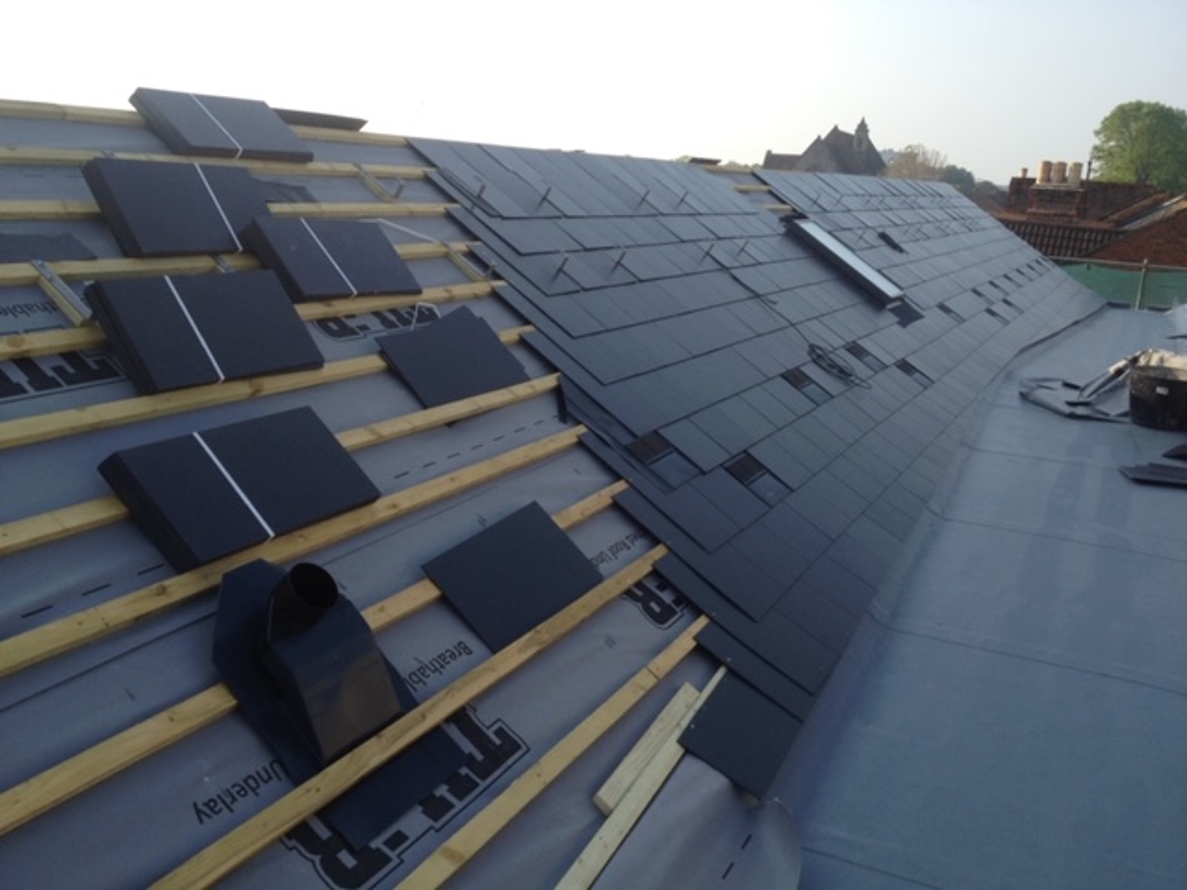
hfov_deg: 52.6
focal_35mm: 35
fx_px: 1200
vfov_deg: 40.7
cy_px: 445
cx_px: 594
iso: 64
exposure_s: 1/905
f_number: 2.4
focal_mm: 4.28
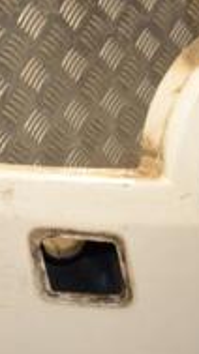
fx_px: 984
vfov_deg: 20.3
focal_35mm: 105
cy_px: 253
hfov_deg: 11.3
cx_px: -53
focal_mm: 21
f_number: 9
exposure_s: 1/200
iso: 800
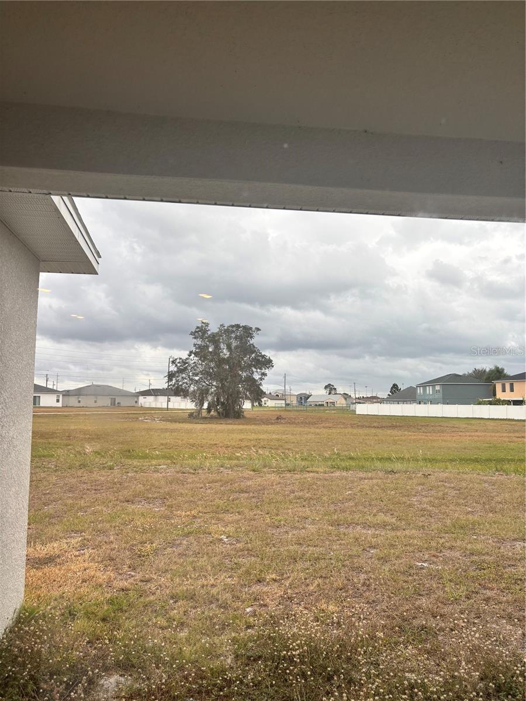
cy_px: 350
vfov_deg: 67.3
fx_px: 527
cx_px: 263
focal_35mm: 26
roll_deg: +0.3
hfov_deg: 53.1
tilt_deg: +5.9
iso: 50
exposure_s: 1/736
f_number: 1.6
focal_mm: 5.96
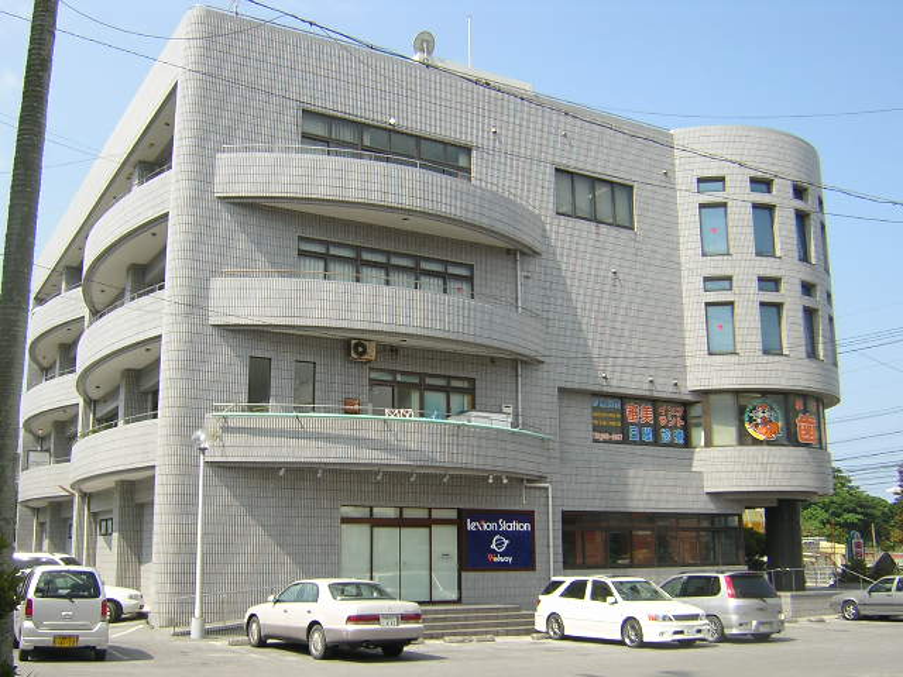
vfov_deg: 39.7
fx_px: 939
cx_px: 452
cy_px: 338
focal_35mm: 36
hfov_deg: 51.4
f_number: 5.2
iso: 100
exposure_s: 1/200
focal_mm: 4.7
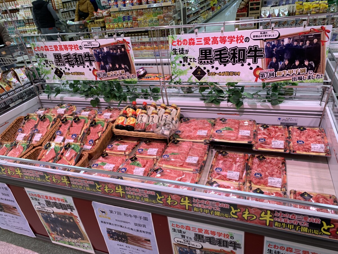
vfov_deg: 53.1
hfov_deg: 67.3
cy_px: 127
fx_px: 254
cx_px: 169
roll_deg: +7.9
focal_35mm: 26
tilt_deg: -29.5
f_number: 1.8
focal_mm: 4.25
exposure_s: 1/100
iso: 40
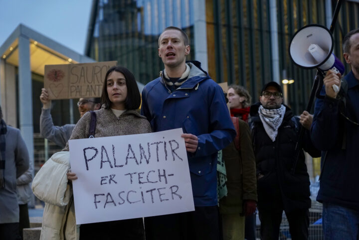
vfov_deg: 16.7
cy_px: 120
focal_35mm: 82
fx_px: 818
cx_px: 180
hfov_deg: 24.8
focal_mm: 82
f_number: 4
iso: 3200
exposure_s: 1/125
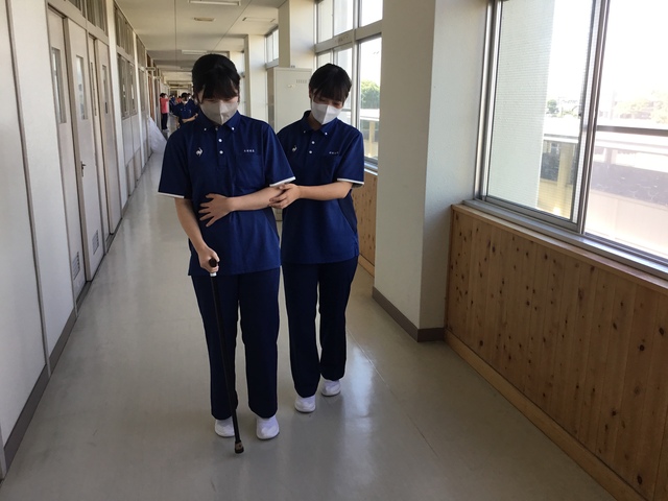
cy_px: 250
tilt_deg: -13.1
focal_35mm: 31
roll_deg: +0.8
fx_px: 598
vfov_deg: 45.4
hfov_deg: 58.4
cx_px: 334
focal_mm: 3.3
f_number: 2.4
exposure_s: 1/120
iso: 40
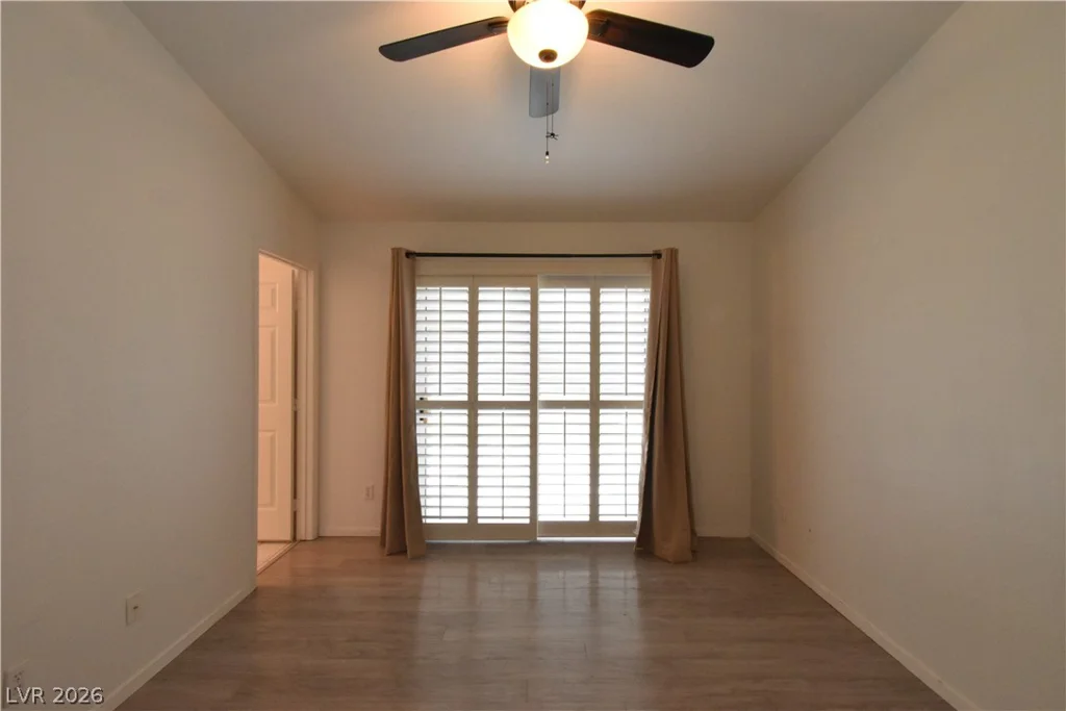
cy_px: 356
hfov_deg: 100.4
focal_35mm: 15
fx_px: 444
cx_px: 533
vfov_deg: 77.3
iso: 4000
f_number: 18
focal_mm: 10
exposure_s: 1/25
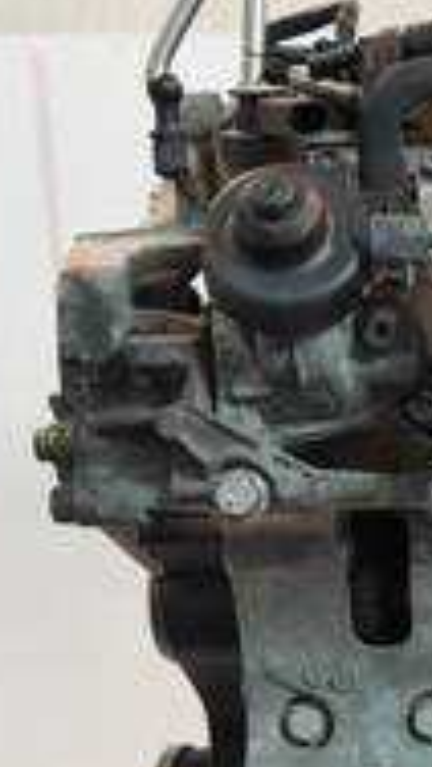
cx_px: 591
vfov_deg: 26.8
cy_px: 571
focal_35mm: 78
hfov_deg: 14.7
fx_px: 1586
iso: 320
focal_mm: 14
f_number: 3.5
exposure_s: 1/60
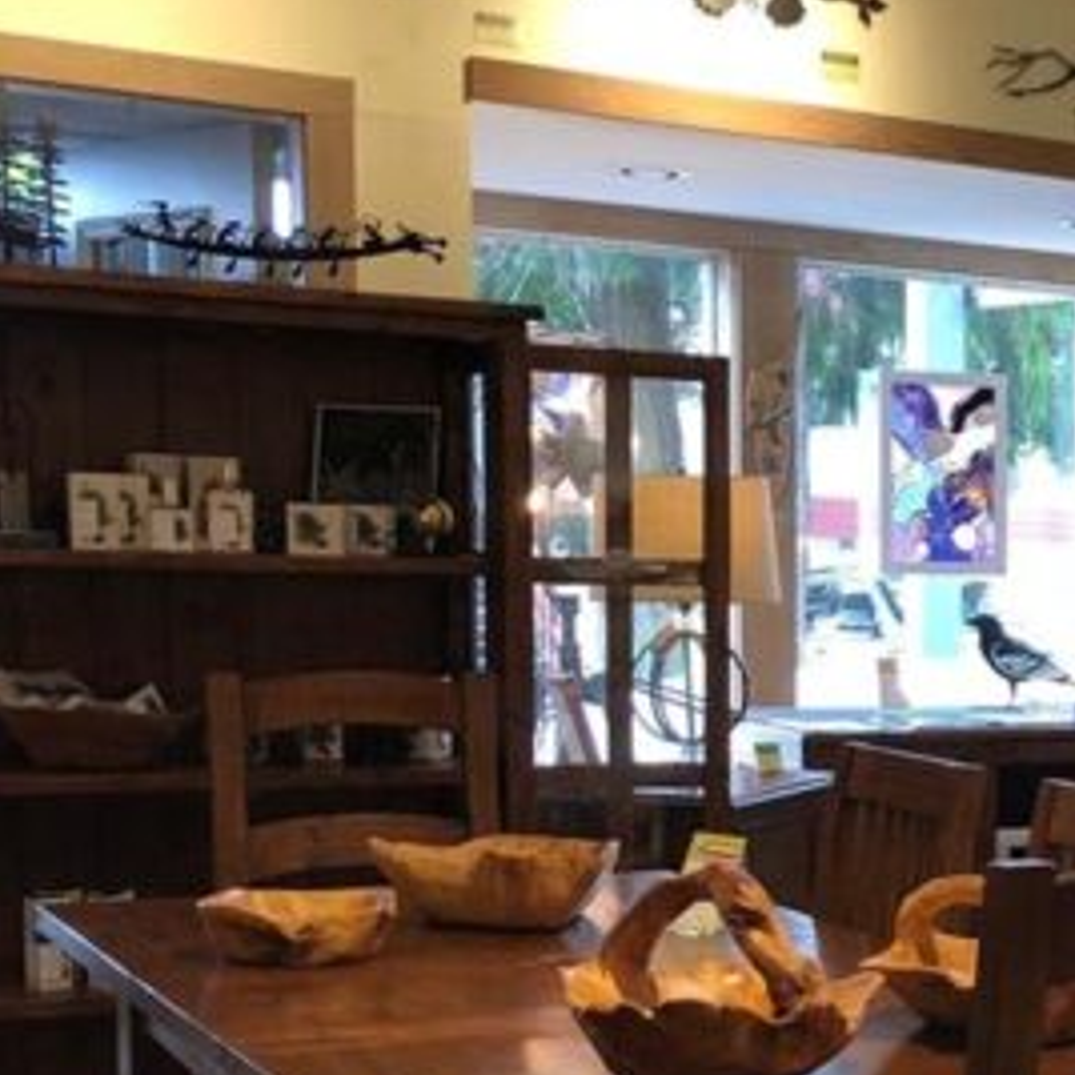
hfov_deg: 22.2
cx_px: 1340
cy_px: 874
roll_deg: -1.5
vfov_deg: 23.9
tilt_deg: -6.7
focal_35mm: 71
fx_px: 2495
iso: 25
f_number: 1.8
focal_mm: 4
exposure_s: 1/30
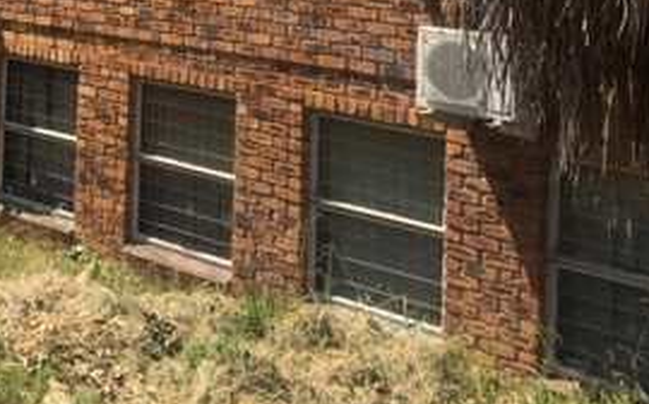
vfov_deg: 16.6
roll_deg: -2.1
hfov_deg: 25.8
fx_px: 1290
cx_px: -91
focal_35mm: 73
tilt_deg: +1.4
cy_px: -147
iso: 25
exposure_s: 1/1374
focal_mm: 4.15
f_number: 2.2
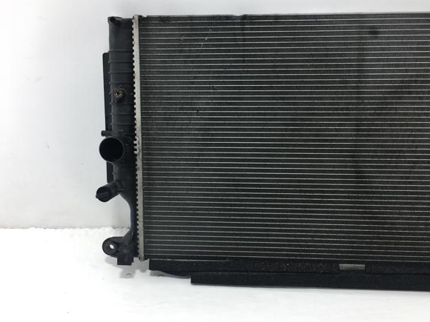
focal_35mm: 32
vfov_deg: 44.1
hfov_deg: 56.8
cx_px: 227
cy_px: 153
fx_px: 398
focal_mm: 4.15
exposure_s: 1/100
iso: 25
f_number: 2.2
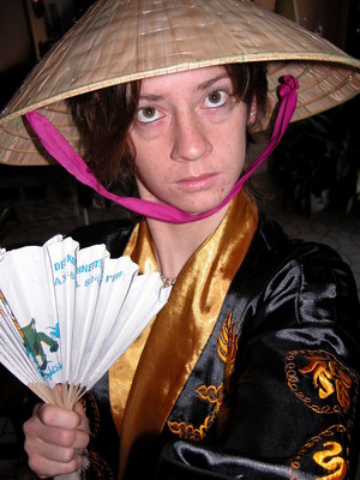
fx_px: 485
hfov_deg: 40.7
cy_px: 240
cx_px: 180
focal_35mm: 35
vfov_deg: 52.6
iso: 100
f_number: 2.8
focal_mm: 8.9
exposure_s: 1/60
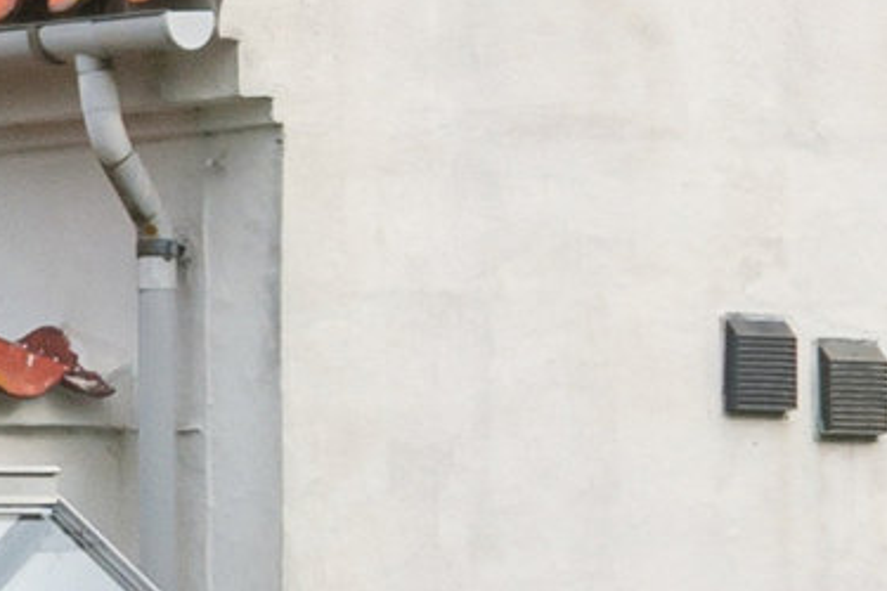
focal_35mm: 360
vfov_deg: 3.8
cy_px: 518
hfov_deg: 5.6
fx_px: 8869
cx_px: -721
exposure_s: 1/400
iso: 200
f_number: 10
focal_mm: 30
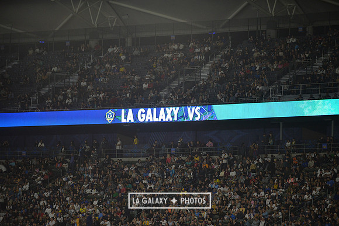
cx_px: 170
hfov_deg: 10.8
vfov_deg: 7.2
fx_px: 1790
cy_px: 113
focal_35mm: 190
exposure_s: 1/1250
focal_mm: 190
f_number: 2.8
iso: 1600
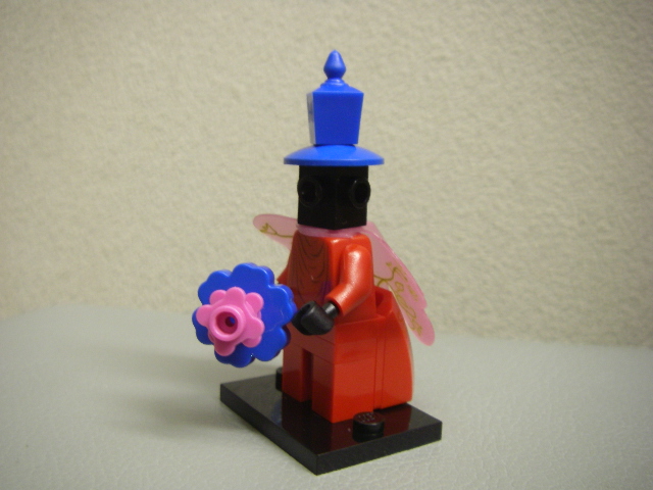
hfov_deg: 49.0
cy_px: 245
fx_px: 717
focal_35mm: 38
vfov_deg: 37.7
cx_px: 326
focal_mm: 6.3
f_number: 3.3
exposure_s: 1/4
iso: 160
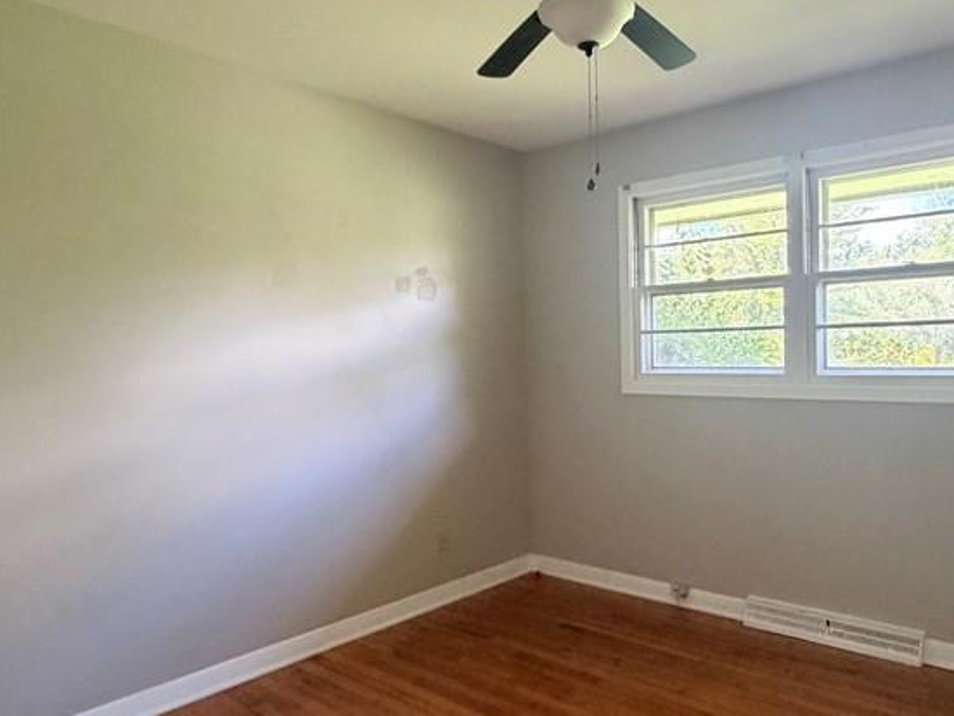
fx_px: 717
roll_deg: +1.7
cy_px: 370
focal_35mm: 26
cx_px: 611
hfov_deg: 66.0
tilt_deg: -1.0
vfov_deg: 53.1
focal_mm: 2.22
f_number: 2.2
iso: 320
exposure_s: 1/60
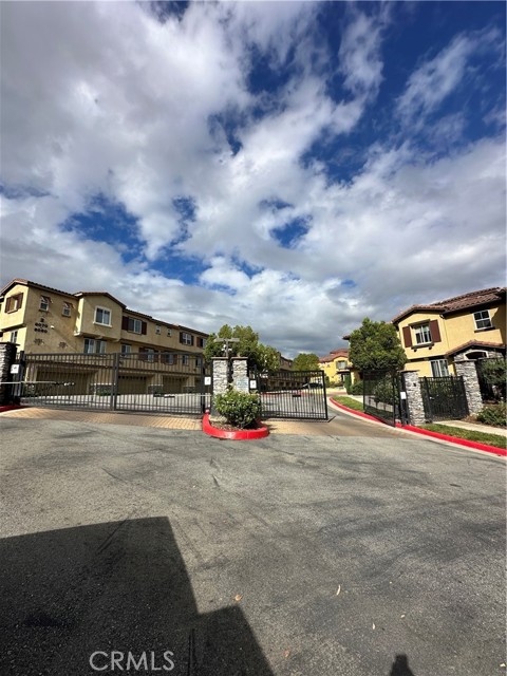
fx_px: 273
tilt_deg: +12.9
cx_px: 254
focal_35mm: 14
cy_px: 338
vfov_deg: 102.1
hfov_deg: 85.7
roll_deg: +1.5
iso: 50
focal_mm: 2.22
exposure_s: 1/3509
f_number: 2.2
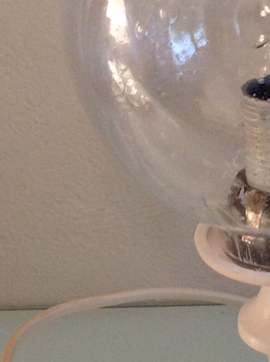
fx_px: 1189
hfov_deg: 12.6
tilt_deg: -30.3
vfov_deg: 17.1
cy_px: 315
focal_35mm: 114
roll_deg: +3.2
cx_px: 334
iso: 200
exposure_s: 1/17
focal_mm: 4.28
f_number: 2.4
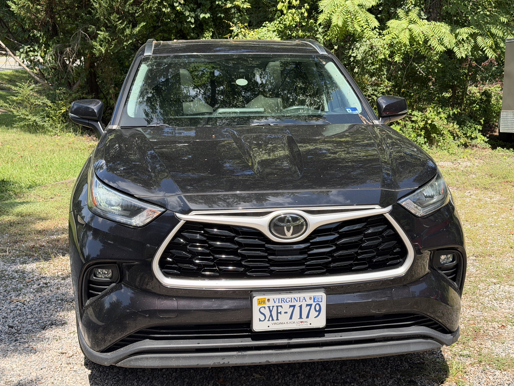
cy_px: 193
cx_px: 257
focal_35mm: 48
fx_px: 713
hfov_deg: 39.7
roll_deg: -2.9
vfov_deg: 30.3
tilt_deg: -8.7
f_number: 1.78
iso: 100
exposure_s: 1/2033
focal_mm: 6.76
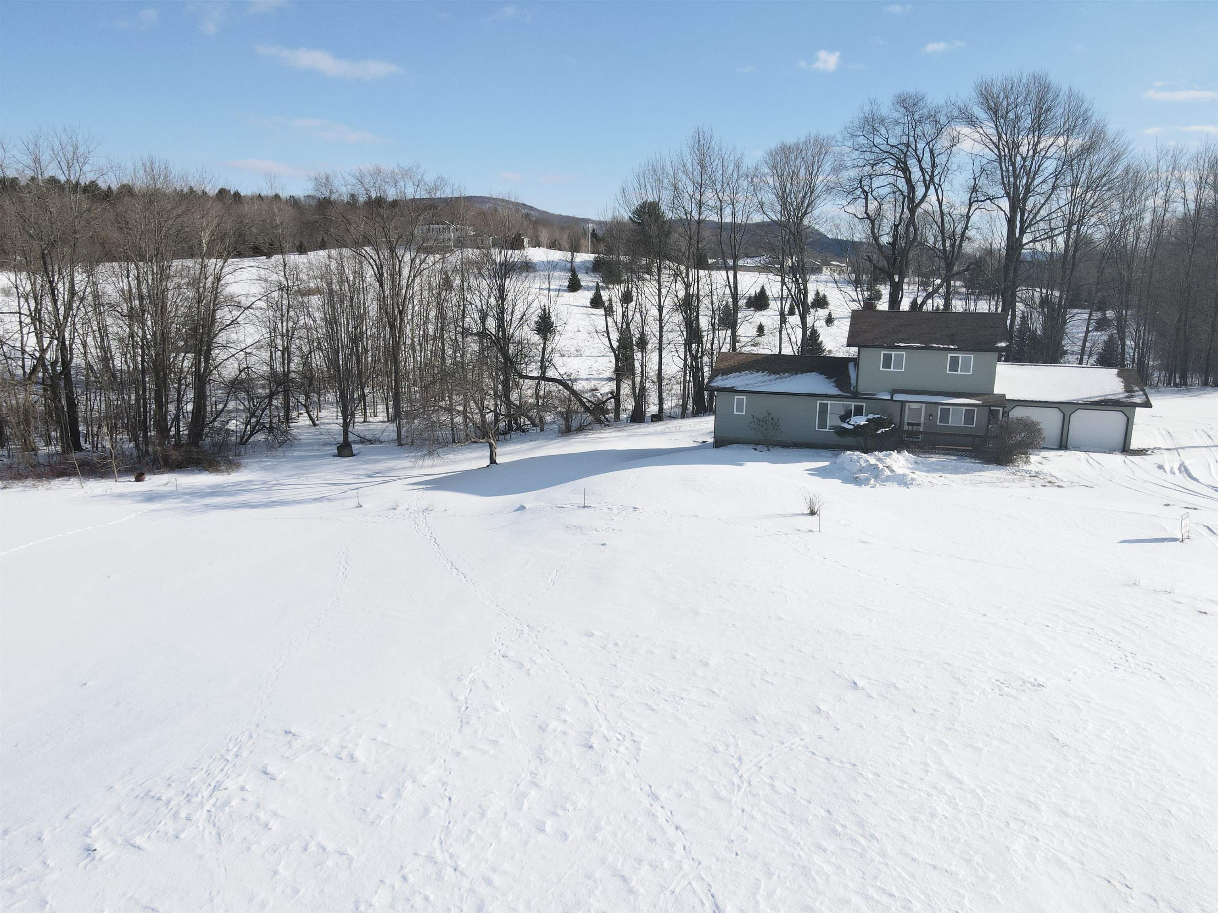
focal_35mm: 24
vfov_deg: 56.8
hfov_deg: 71.6
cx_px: 609
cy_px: 456
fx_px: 844
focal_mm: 4.5
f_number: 2.8
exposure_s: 1/1000
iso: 100
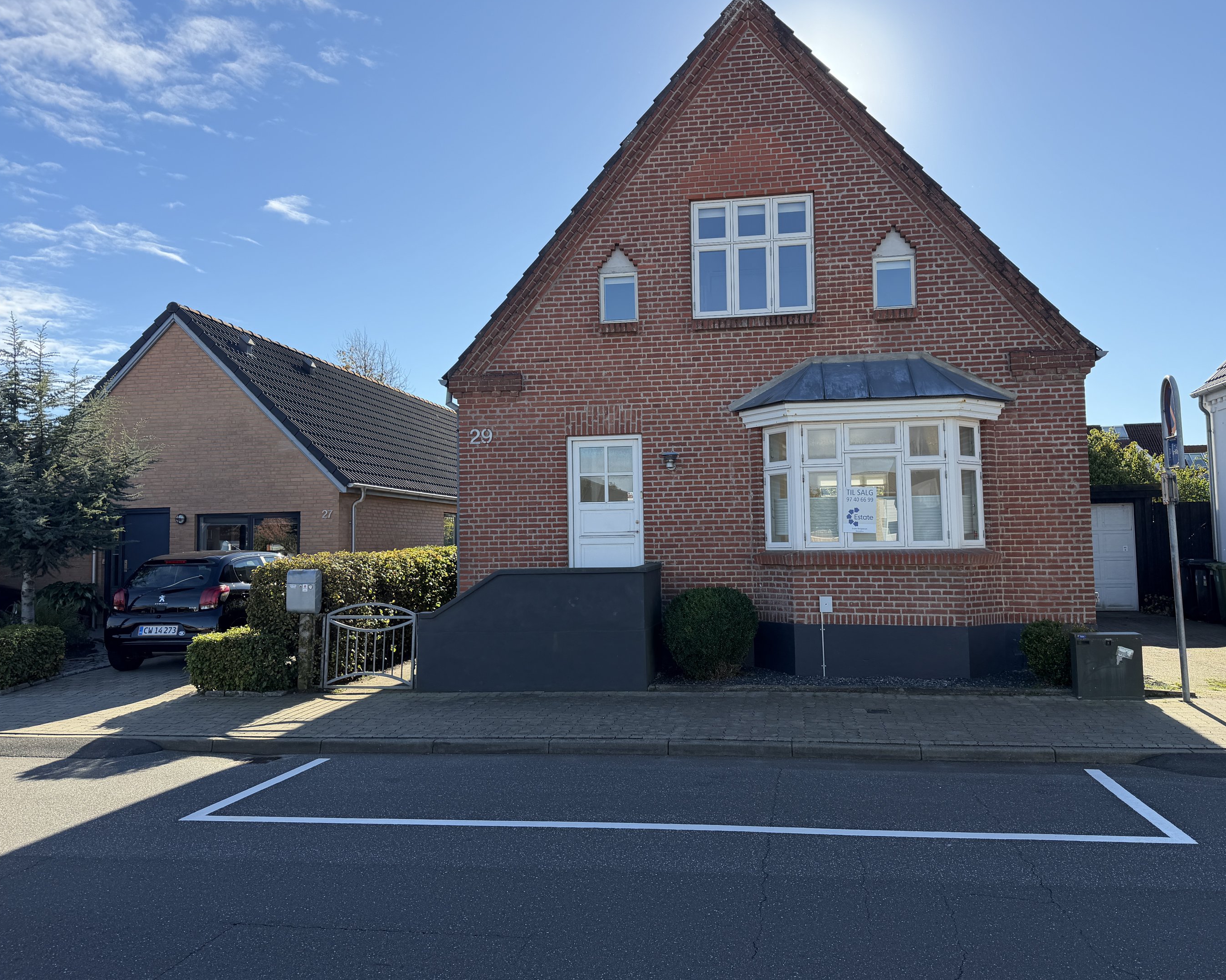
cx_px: 659
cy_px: 475
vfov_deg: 54.9
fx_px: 943
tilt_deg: +3.2
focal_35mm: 26
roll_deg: +1.3
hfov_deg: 65.9
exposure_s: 1/3021
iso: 100
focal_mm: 6.76
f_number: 1.78
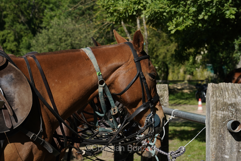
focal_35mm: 103
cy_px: 80
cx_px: 120
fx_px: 689
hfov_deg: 19.8
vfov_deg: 13.3
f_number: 9
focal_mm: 103
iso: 800
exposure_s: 1/1600
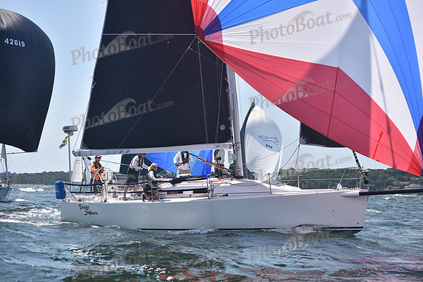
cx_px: 212
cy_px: 141
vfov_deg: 16.7
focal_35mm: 82
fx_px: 964
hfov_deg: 24.8
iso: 250
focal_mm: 82
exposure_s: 1/1250
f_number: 3.5
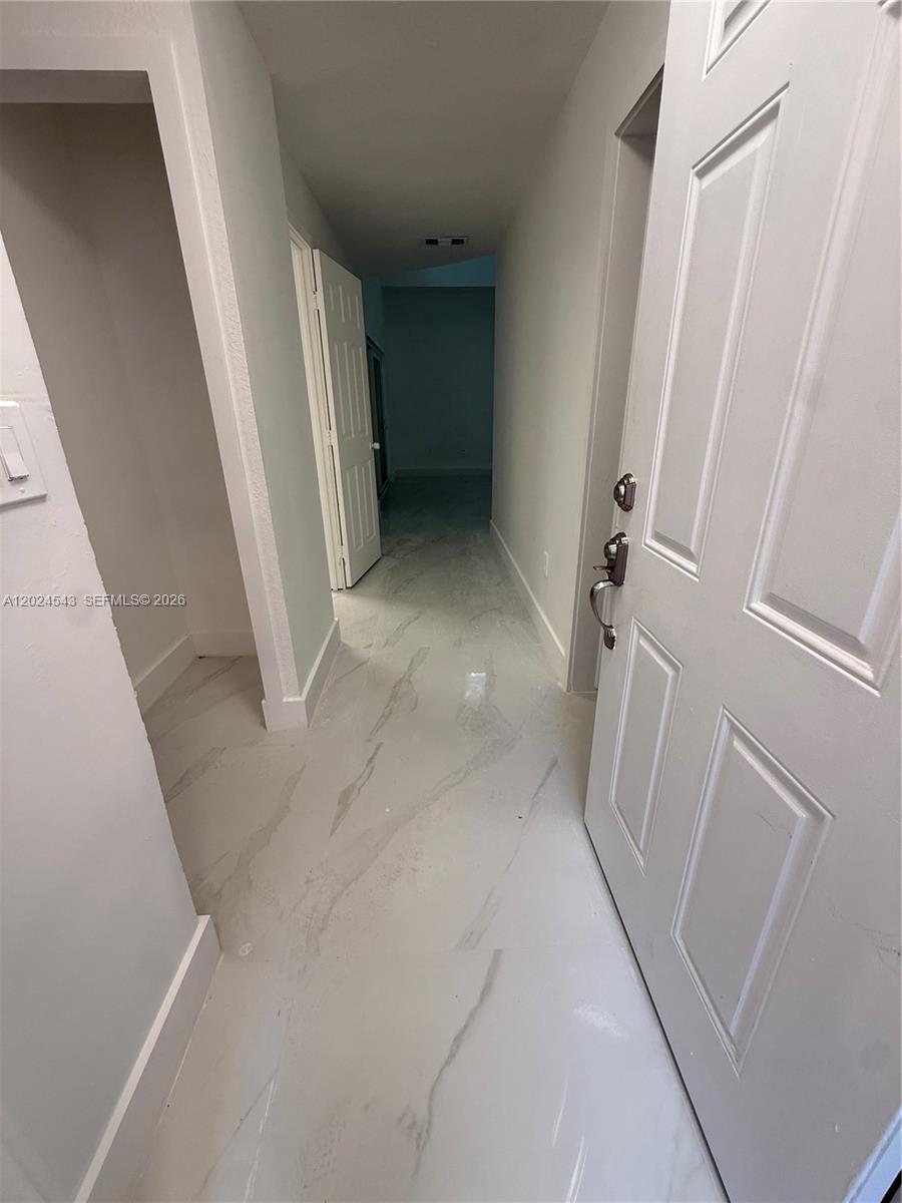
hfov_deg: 85.7
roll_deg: +0.3
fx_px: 486
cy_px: 602
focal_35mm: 14
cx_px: 451
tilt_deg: -20.7
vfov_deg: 102.1
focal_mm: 2.22
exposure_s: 1/120
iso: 125
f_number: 2.2
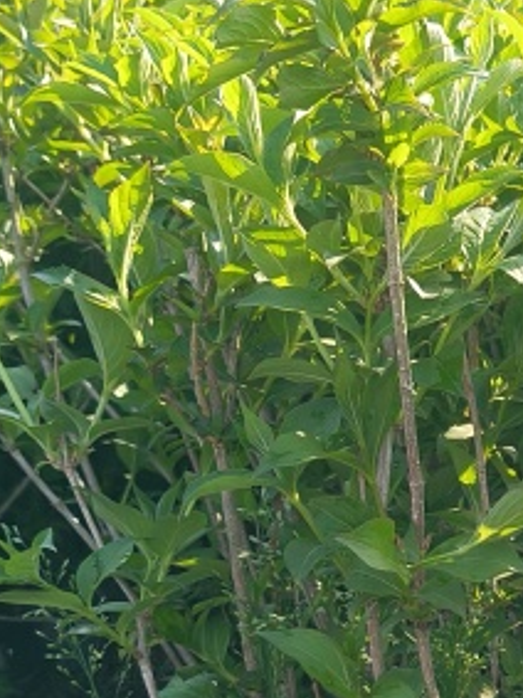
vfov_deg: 19.1
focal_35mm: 98
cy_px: 800
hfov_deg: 14.3
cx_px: 735
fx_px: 1976
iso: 80
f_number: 1.8
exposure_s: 1/779
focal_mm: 4.84
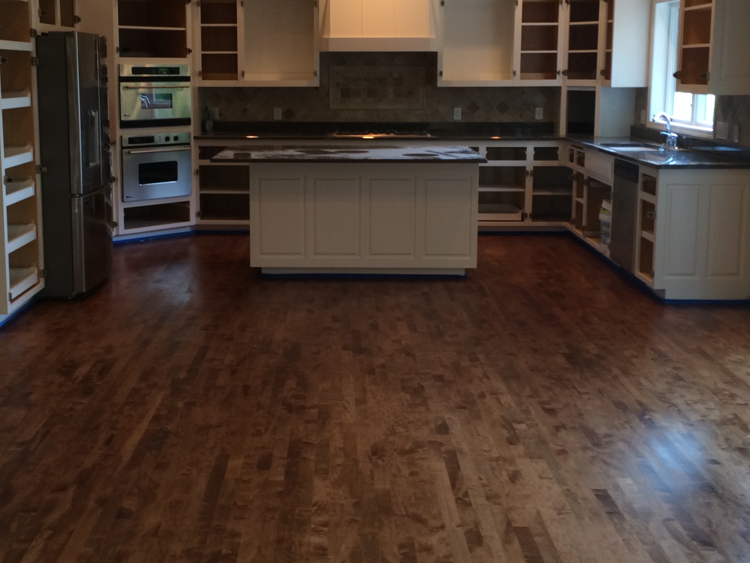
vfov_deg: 30.7
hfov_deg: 40.3
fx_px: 1018
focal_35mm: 47
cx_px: 314
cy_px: 209
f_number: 2.2
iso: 80
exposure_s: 1/30
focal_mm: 4.12
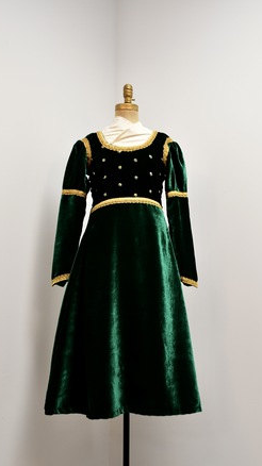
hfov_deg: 28.3
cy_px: 237
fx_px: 519
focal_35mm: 42
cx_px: 128
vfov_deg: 48.4
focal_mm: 26
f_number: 5
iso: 800
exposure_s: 1/60
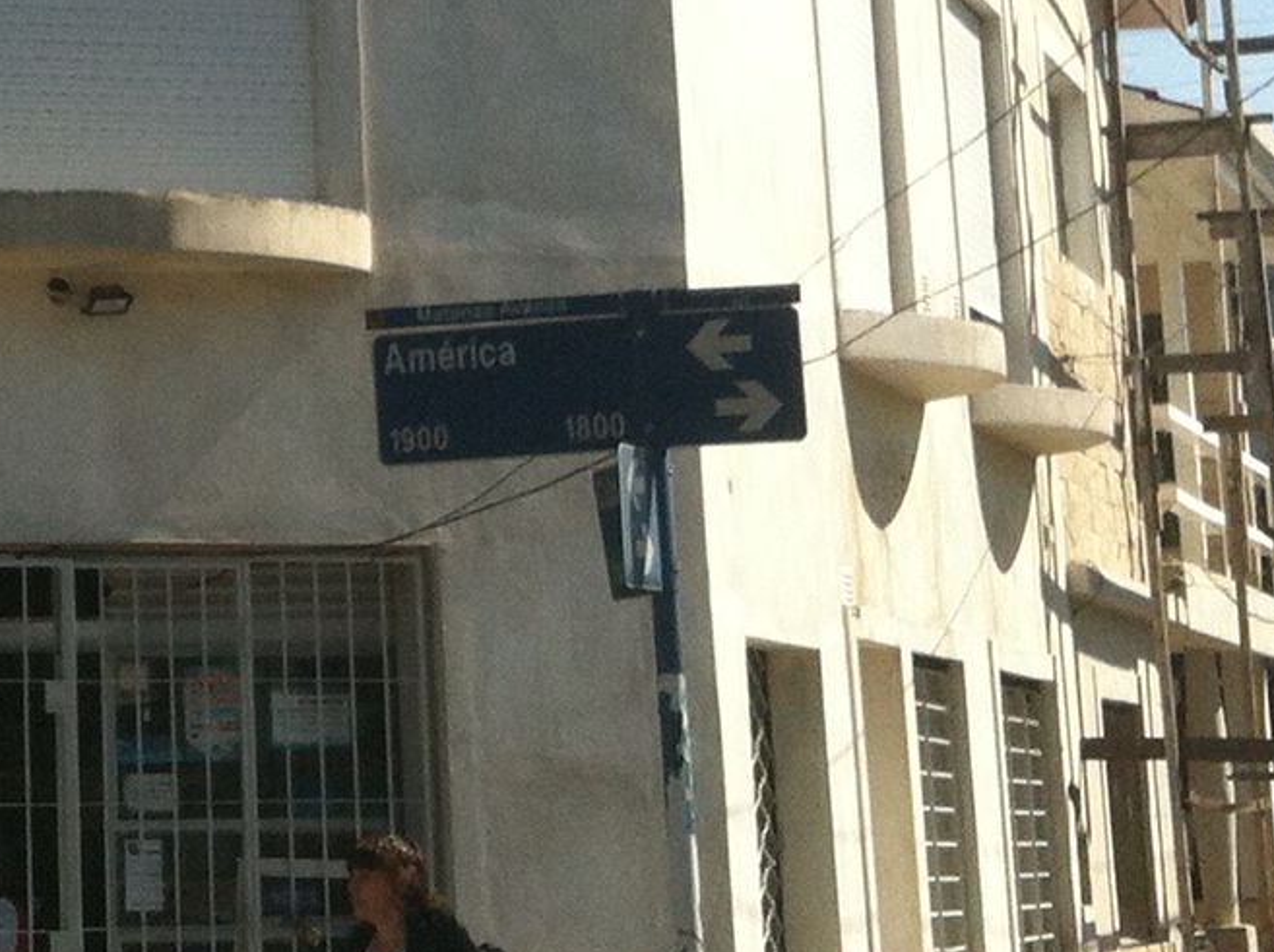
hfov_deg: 14.1
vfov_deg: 10.5
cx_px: -31
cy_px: -341
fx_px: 5072
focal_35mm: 138
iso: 80
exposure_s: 1/1588
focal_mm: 3.85
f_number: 2.8
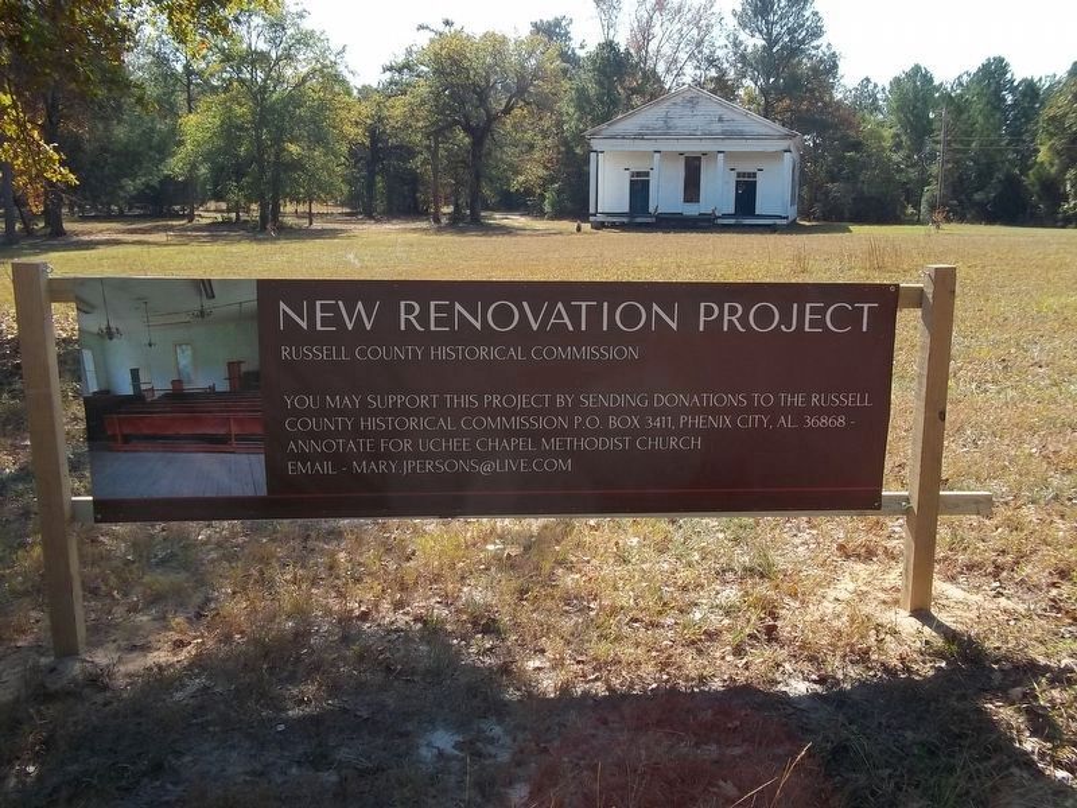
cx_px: 538
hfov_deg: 56.8
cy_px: 404
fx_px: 996
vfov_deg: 44.2
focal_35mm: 32
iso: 80
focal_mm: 5.7
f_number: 5.5
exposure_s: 1/160
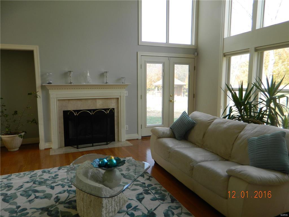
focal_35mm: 25
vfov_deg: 54.9
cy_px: 108
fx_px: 209
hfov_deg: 69.4
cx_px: 144
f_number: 3.1
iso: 80
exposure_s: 1/80
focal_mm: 4.5
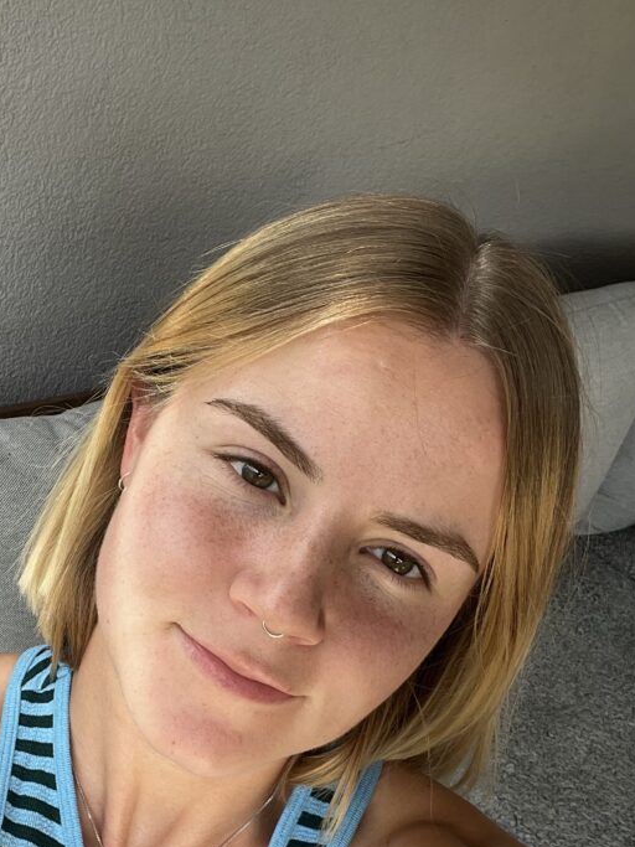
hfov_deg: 31.7
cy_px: 585
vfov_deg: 41.4
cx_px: 172
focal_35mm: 45
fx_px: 1101
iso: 25
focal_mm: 2.71
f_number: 2.2
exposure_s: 1/121
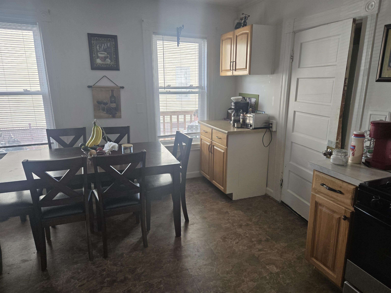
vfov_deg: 58.9
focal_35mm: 23
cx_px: 196
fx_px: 260
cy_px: 146
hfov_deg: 73.9
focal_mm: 5.4
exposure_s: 1/180
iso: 250
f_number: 1.8
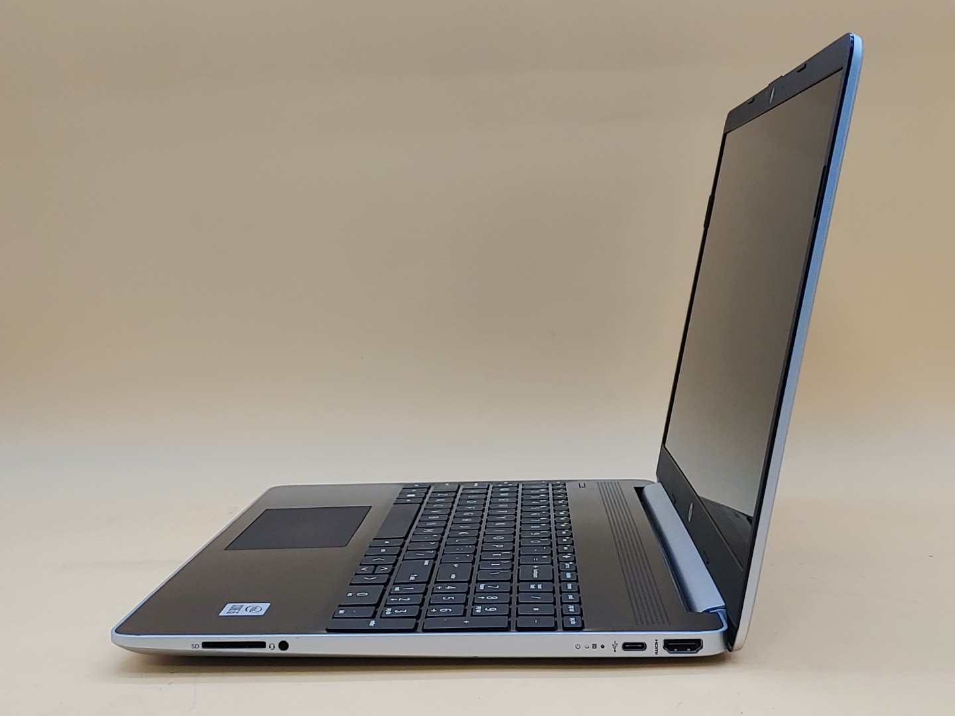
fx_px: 1352
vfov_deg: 29.7
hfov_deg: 38.9
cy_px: 358
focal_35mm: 49
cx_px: 478
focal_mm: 4.36
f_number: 1.8
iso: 50
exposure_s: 1/121
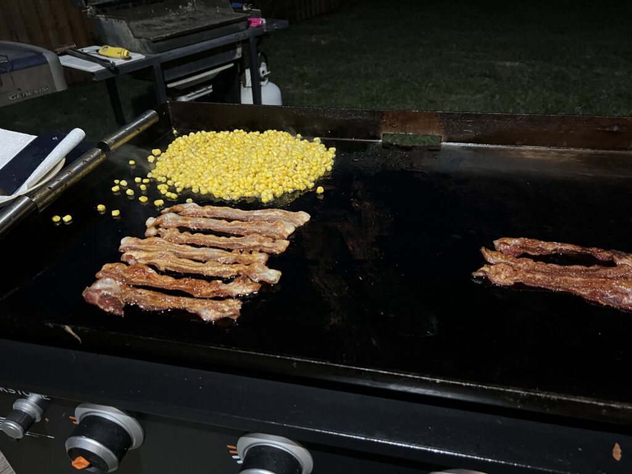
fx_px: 475
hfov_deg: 67.3
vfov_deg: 53.1
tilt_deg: -33.9
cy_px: 237
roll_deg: +2.7
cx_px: 316
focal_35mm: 26
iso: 640
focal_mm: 5.7
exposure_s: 1/30
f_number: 1.5
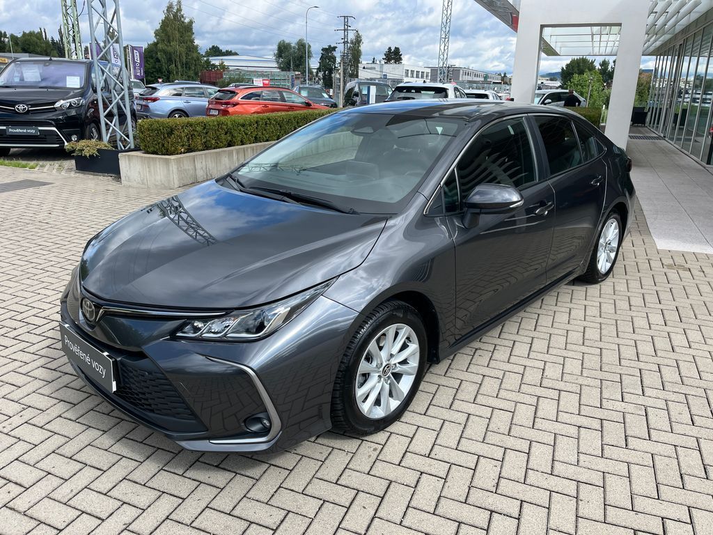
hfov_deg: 67.3
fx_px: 536
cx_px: 356
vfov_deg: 53.1
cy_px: 268
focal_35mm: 26
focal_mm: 5.1
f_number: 1.6
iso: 50
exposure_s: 1/1992
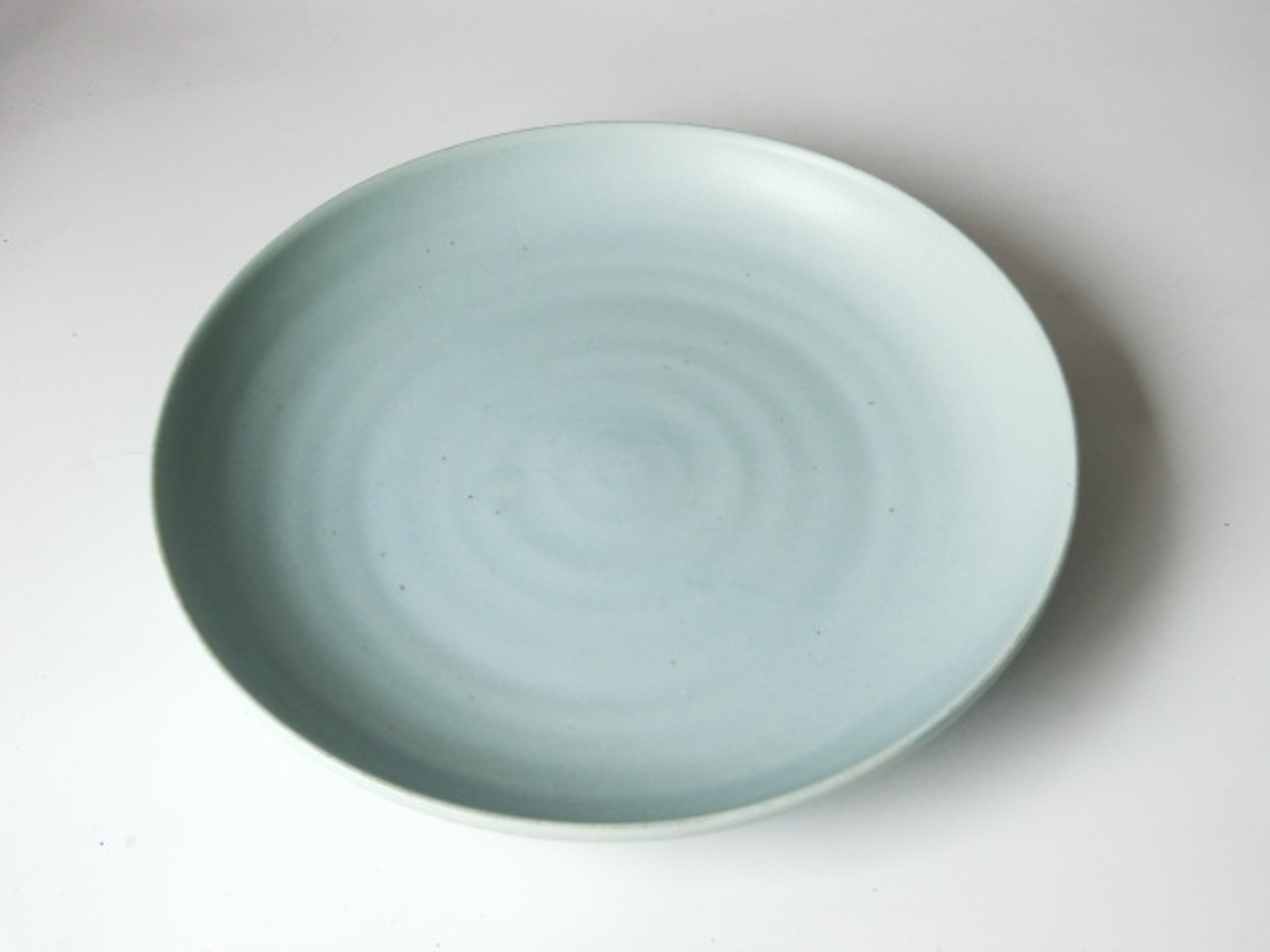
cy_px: 476
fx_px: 1651
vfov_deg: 32.2
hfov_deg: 42.1
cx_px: 635
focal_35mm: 45
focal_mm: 8
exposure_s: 1/125
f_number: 4.4
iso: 320
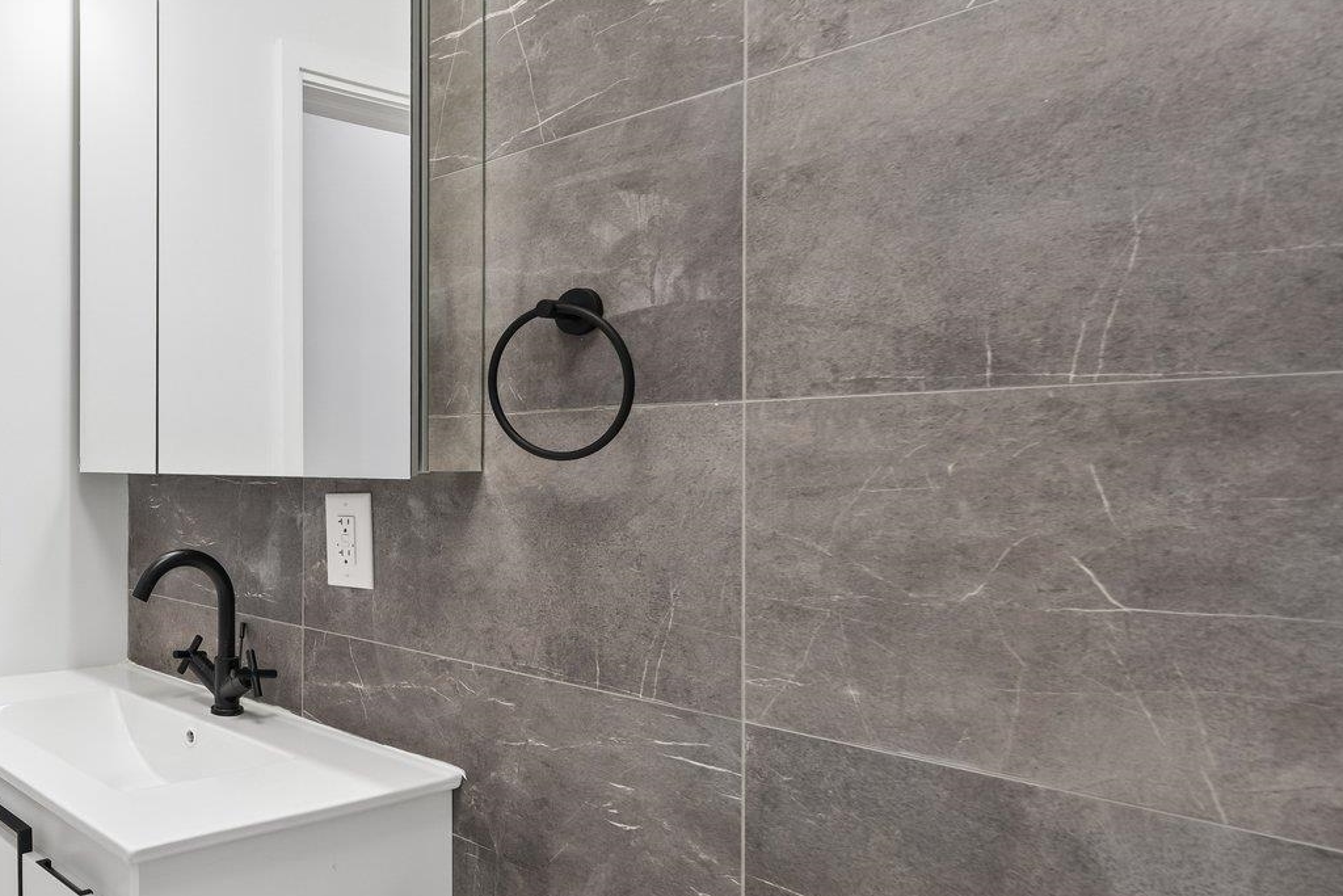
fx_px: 970
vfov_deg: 49.6
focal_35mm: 26
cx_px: 97
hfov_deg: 57.8
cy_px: 468
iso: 160
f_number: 5.6
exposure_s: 1/13
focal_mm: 8.4
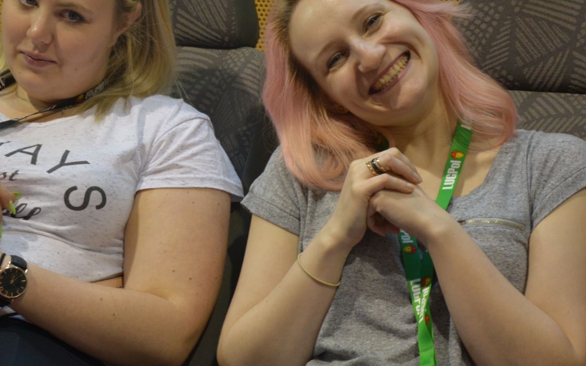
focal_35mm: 158
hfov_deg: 13.2
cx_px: 256
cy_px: 145
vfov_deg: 8.3
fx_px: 2523
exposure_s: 1/40
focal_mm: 62
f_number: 5.3
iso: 800
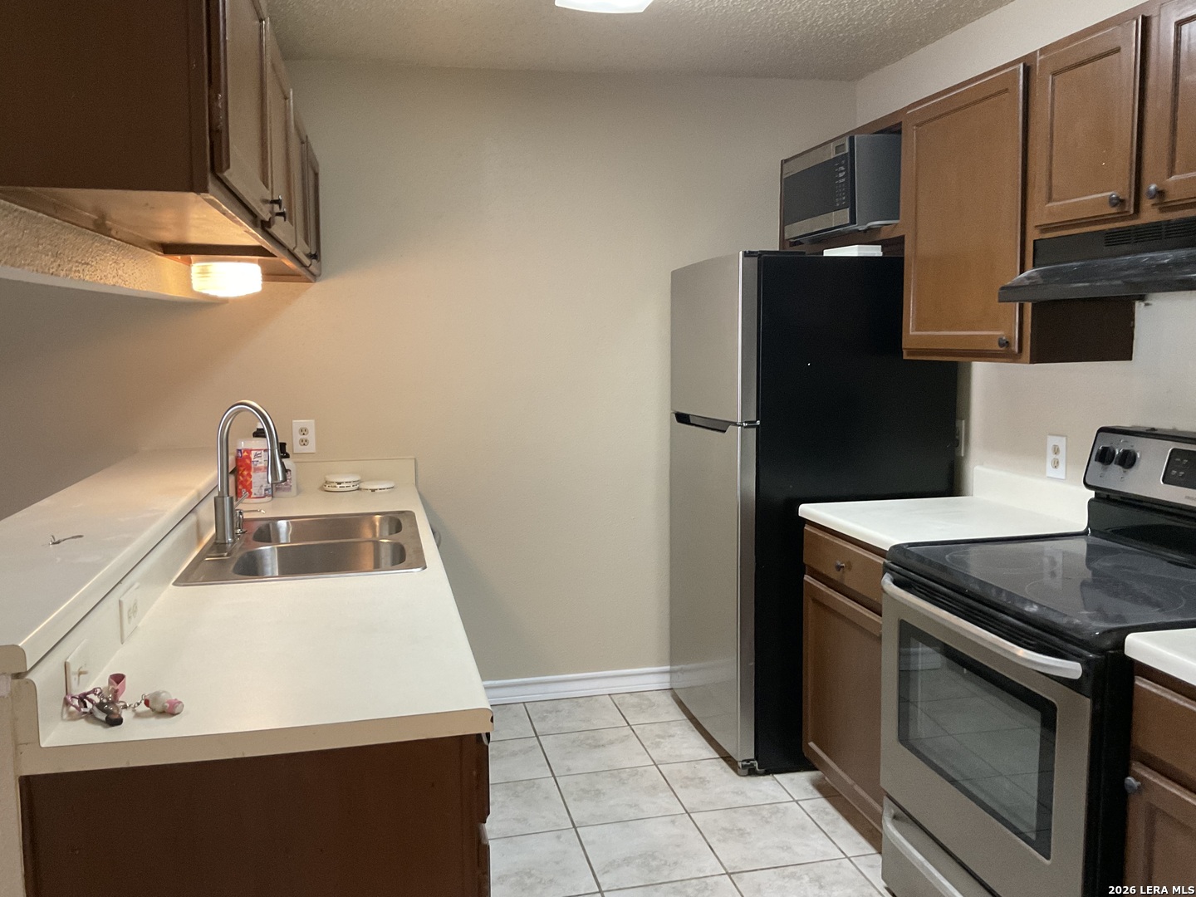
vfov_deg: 48.2
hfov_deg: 61.7
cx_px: 598
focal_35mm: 29
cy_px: 448
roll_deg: +1.0
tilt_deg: -6.3
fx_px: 1002
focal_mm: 3
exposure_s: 1/60
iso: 160
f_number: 1.8
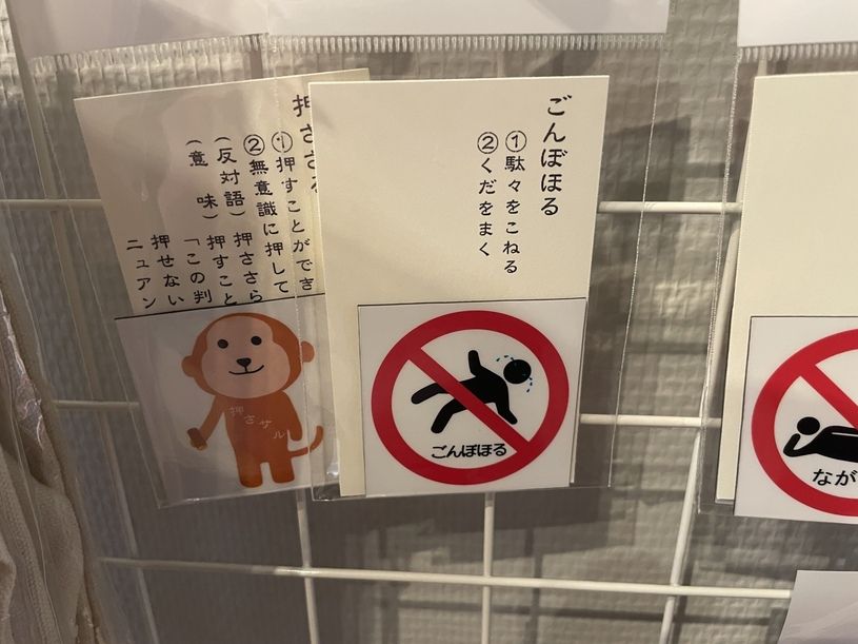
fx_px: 644
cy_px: 322
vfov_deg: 53.1
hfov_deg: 67.3
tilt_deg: -23.1
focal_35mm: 26
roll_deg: +1.1
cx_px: 429
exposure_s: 1/50
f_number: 1.6
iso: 250
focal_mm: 4.2
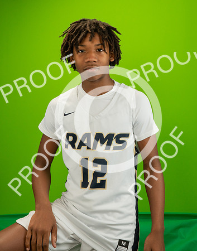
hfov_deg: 23.4
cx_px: 102
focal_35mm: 64
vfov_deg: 29.4
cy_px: 91
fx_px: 476
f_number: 20
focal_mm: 35
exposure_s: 1/60
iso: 800
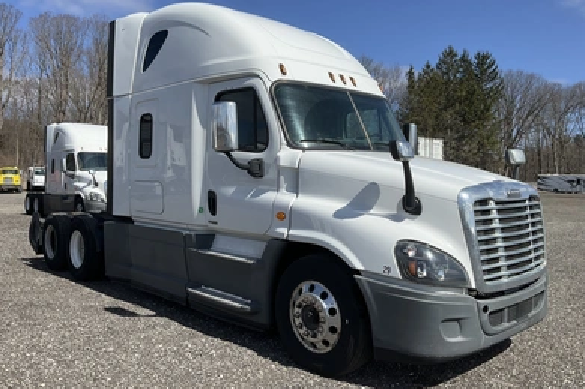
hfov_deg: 60.3
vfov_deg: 42.2
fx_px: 504
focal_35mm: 31
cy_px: 176
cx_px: 287
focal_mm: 3
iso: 25
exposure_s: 1/2427
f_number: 1.8
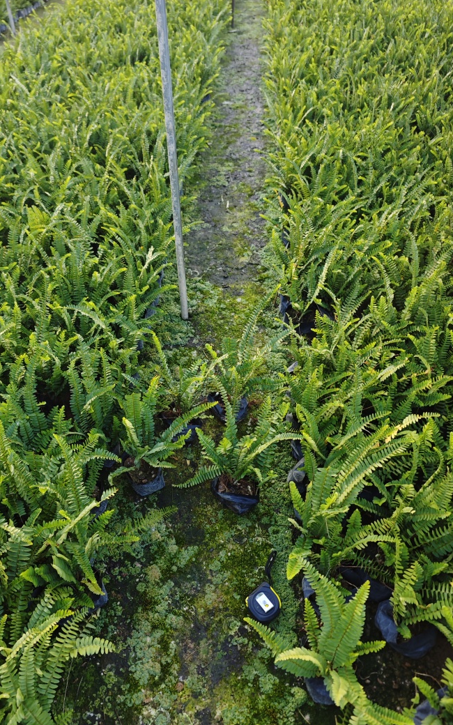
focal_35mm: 25
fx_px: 494
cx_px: 176
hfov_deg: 48.9
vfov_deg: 72.5
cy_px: 358
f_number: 1.6
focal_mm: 6.55
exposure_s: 1/100
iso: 80
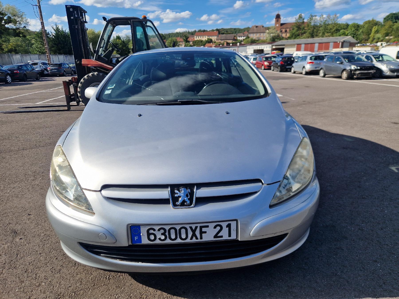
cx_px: 200
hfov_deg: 73.9
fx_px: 265
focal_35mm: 23
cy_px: 150
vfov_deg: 58.9
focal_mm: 5.4
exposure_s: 1/2500
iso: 50
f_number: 1.8
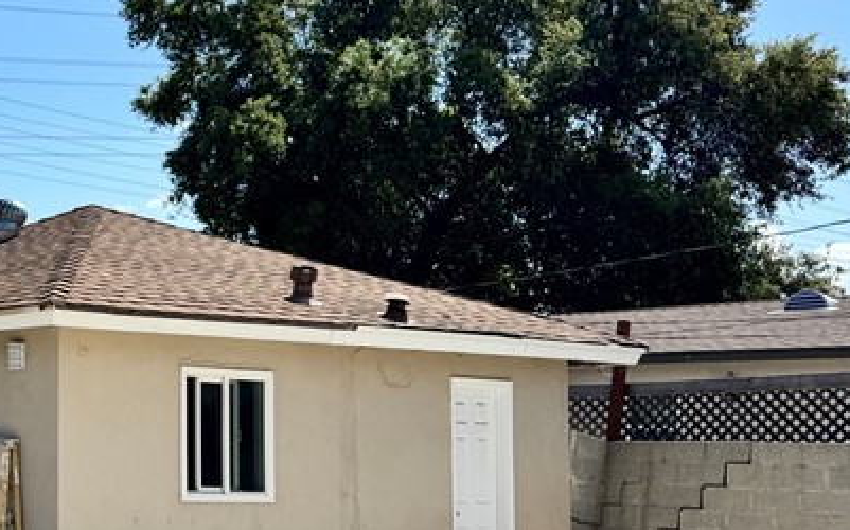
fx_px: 1505
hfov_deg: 27.1
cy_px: 303
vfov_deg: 20.0
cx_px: -216
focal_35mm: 65
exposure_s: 1/7092
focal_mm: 6.76
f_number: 1.78
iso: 80
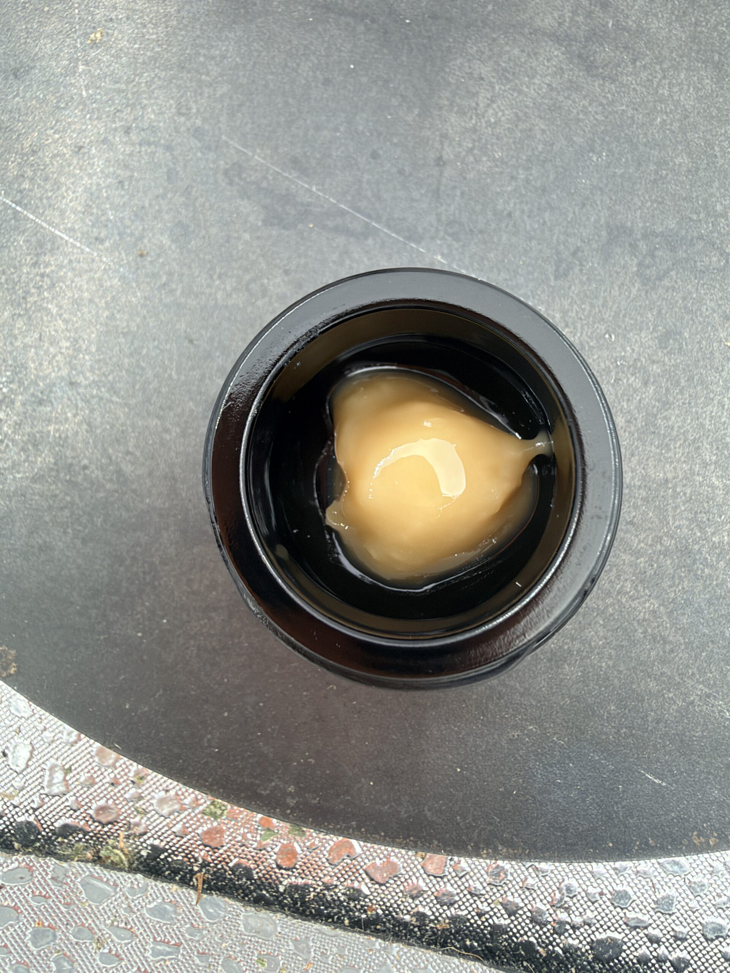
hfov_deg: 54.9
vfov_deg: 69.4
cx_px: 365
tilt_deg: -83.5
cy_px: 486
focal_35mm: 25
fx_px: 703
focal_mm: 2.22
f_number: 2.2
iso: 64
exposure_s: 1/121
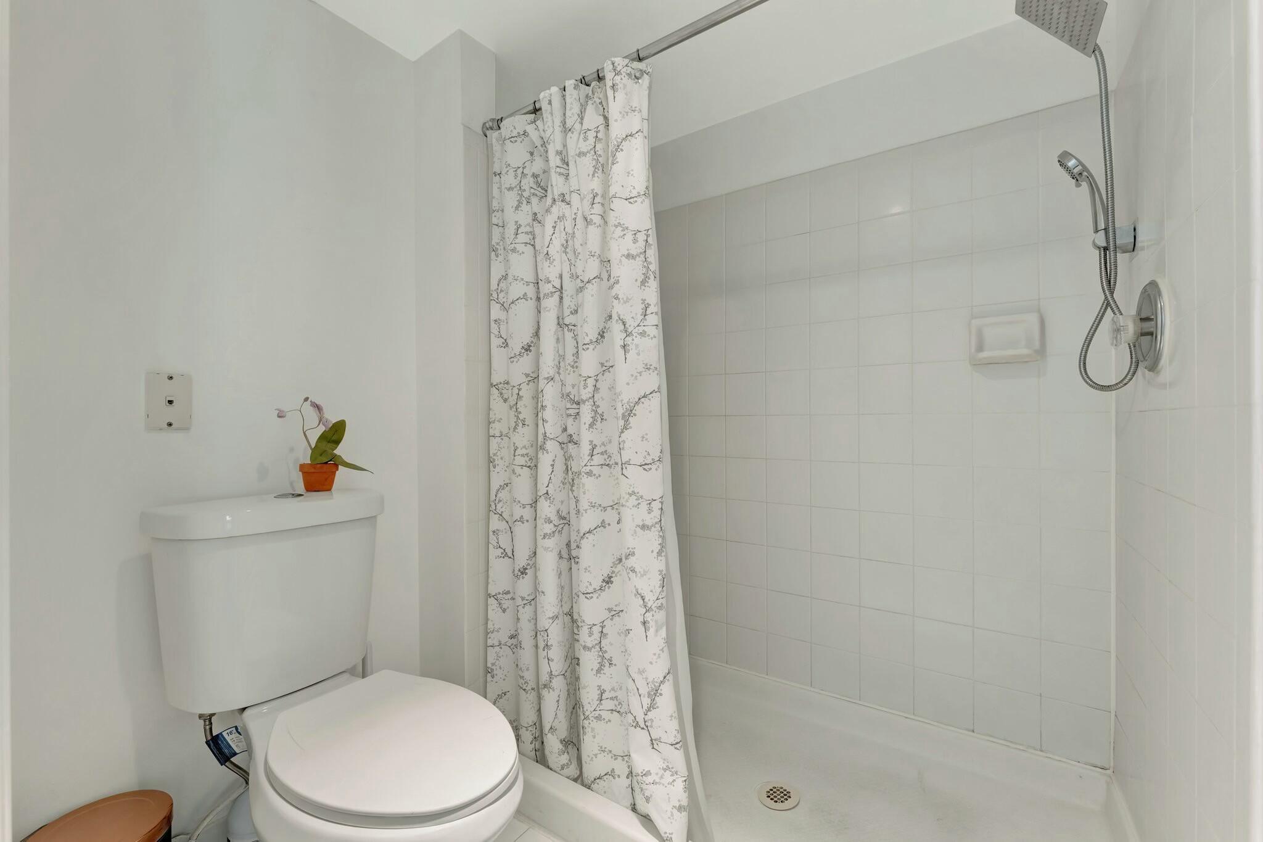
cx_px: 632
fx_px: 526
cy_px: 421
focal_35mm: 15
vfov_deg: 77.3
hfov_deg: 100.4
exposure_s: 1/2.5
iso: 400
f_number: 8
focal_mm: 15
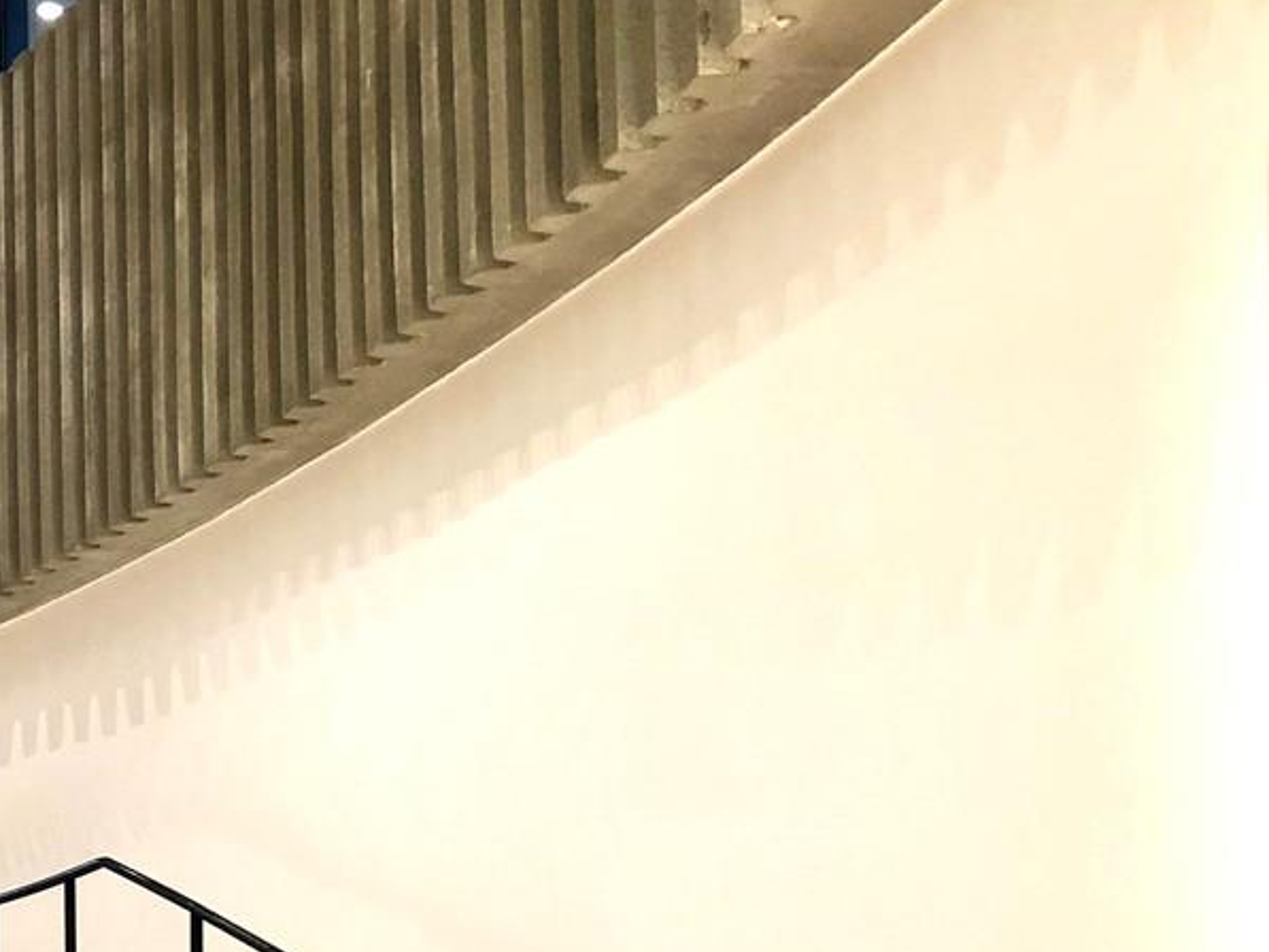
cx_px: -223
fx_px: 2750
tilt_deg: +3.4
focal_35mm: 75
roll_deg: +0.7
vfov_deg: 19.0
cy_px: 997
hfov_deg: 23.8
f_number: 1.8
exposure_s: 1/17
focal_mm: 4
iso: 40
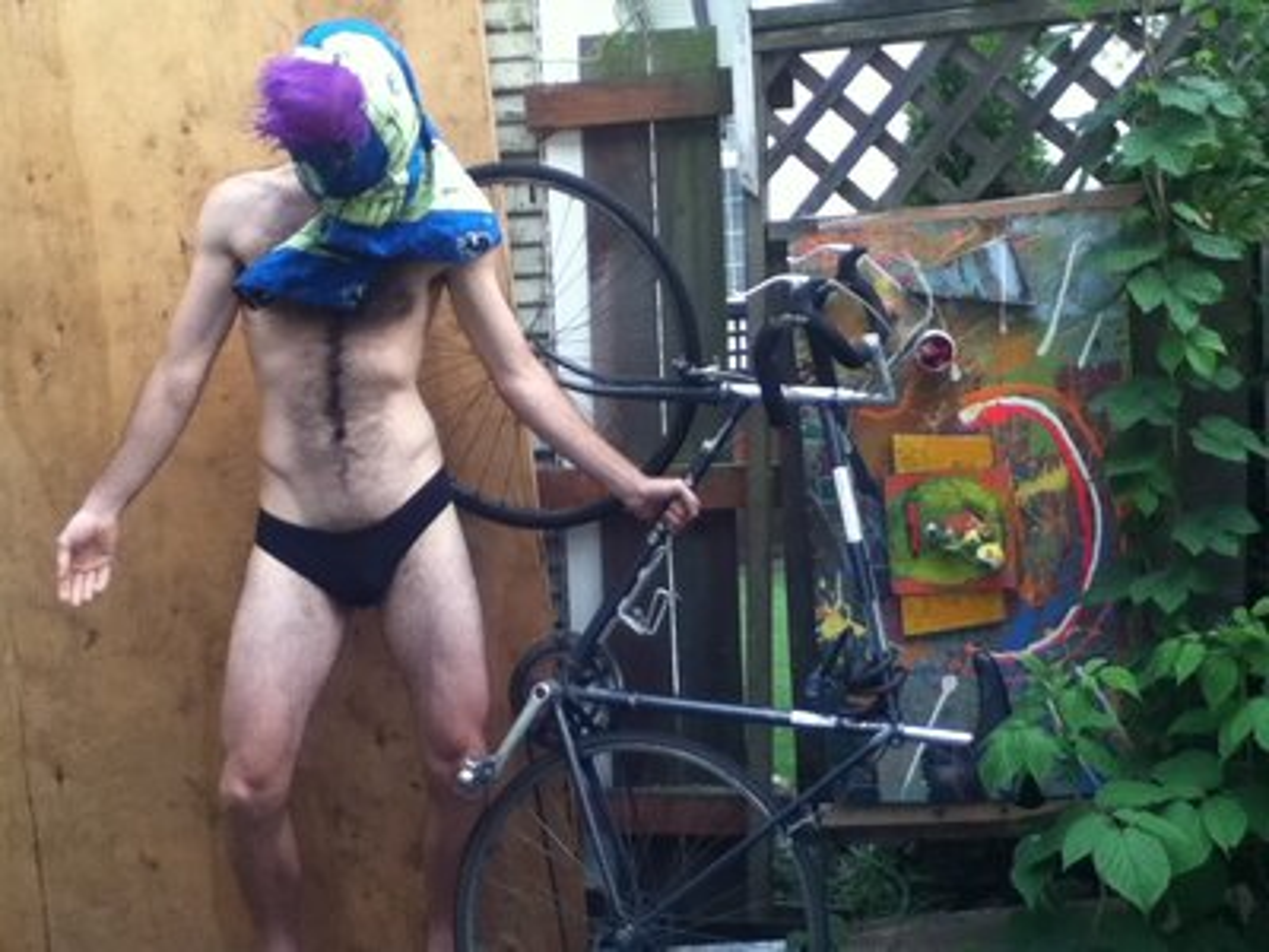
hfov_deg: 56.8
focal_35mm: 32
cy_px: 476
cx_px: 634
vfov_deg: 44.2
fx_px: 1173
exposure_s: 1/60
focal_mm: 3.85
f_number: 2.4
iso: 125
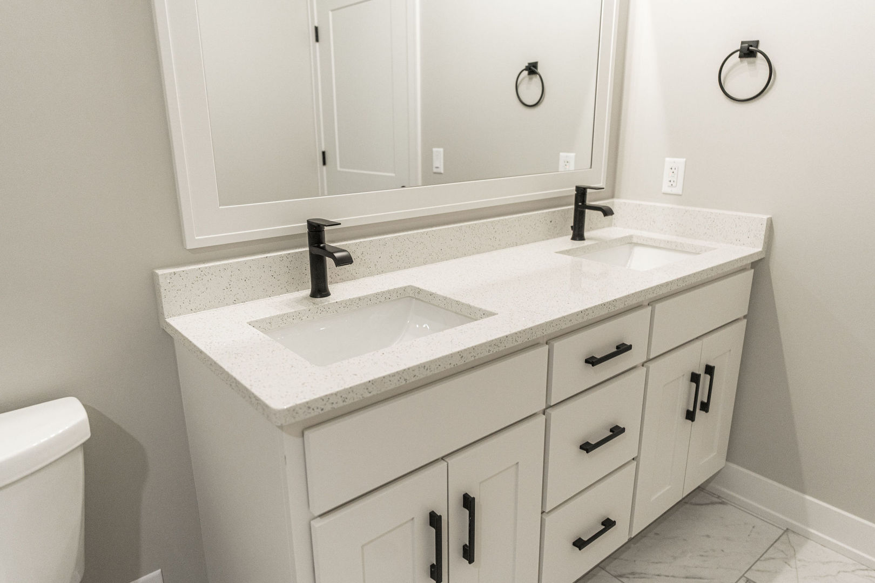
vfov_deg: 51.7
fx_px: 601
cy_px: 292
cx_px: 438
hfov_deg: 72.1
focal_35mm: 25
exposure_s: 1/200
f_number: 2.8
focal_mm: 24
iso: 400
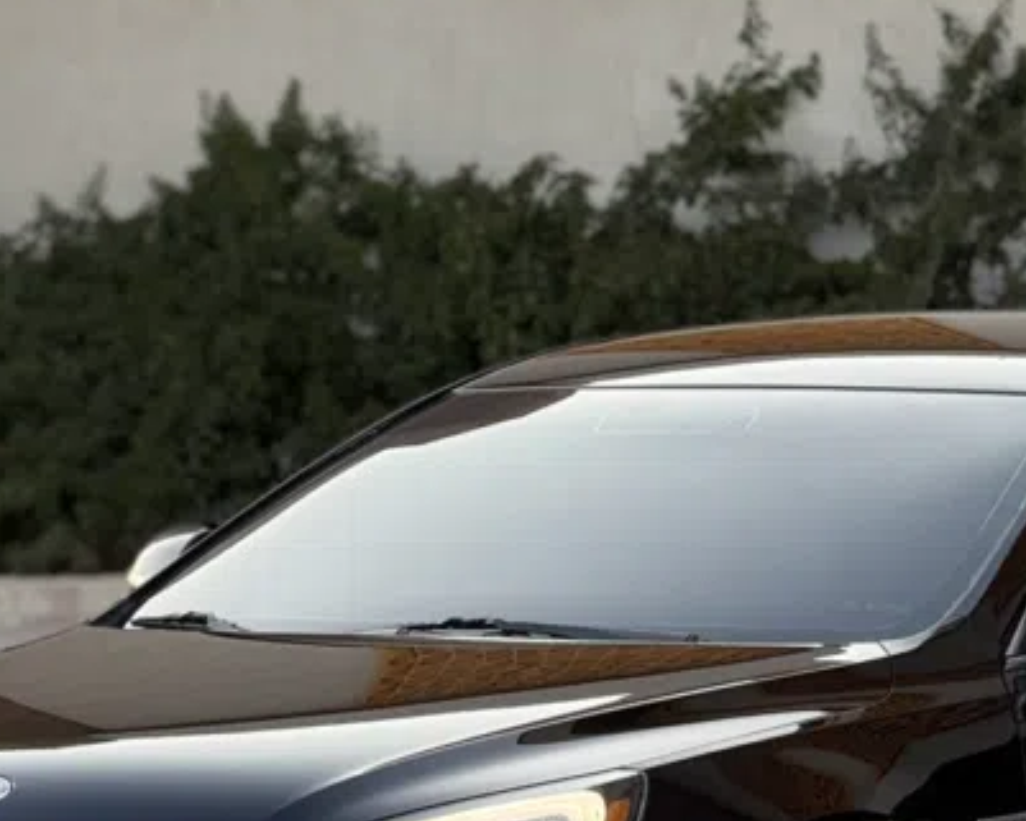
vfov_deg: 8.3
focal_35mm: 187
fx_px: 5680
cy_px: 335
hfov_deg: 10.3
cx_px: 302
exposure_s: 1/99
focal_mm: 15.66
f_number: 2.8
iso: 80
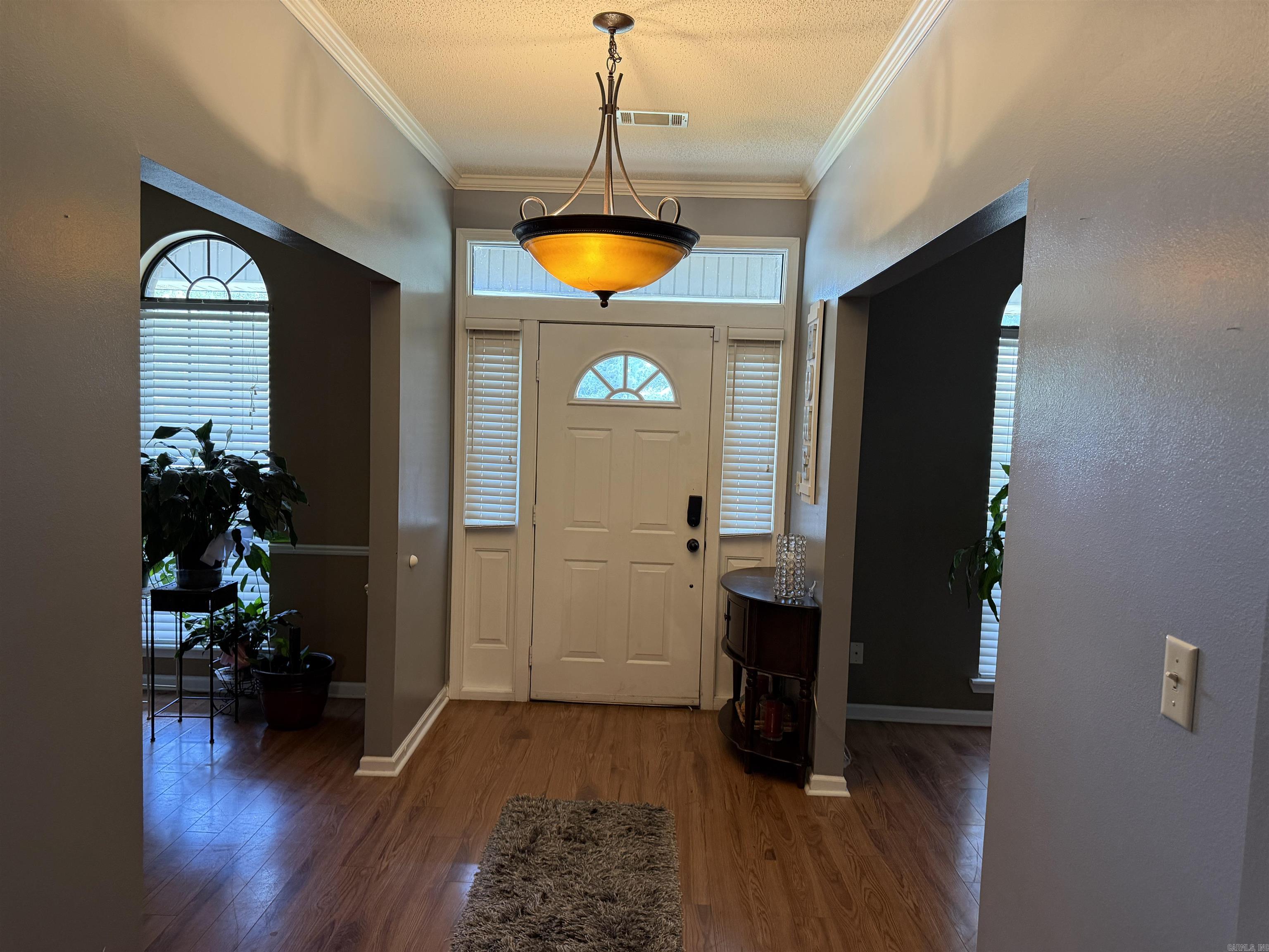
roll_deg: -1.1
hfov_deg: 71.6
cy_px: 476
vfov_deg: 56.8
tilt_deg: -4.4
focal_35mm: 24
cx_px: 634
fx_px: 880
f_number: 1.78
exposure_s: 1/60
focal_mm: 6.76
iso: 320
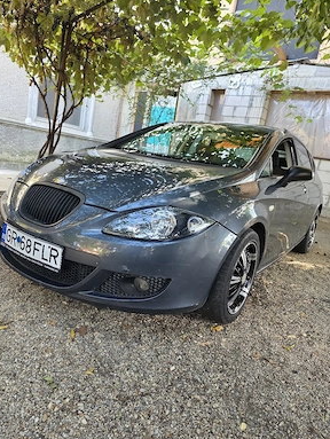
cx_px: 160
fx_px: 305
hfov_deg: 56.9
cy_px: 214
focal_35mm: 24
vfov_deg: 71.5
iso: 125
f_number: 1.7
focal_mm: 6.3
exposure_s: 1/182
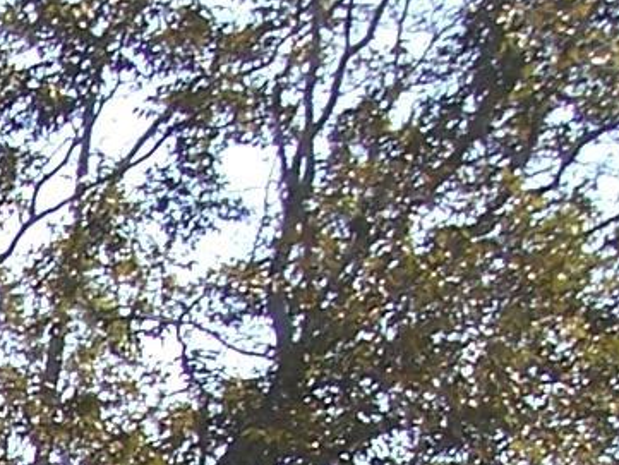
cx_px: -1089
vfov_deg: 5.8
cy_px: 1108
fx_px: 4454
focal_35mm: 249
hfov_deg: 7.2
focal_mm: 8
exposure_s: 1/500
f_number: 3.4
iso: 100
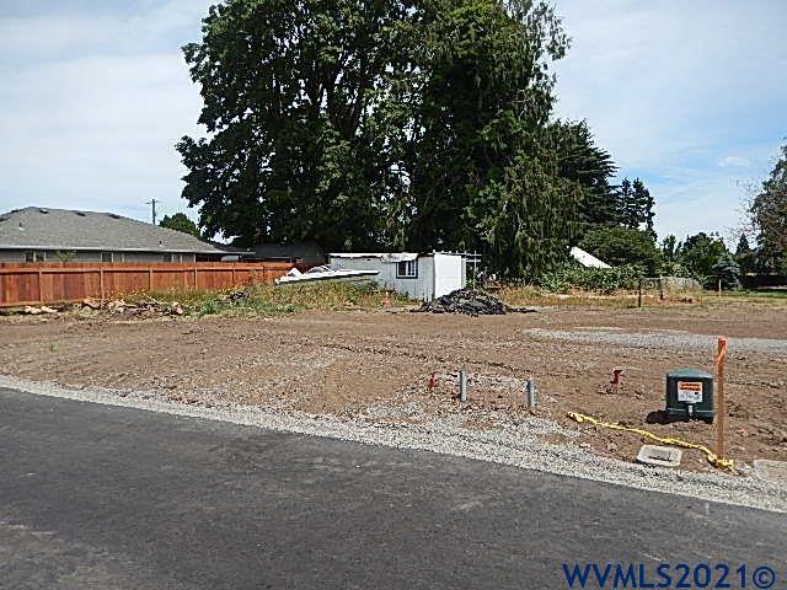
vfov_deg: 54.9
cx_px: 394
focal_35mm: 25
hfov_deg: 69.4
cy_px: 295
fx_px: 568
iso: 125
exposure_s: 1/400
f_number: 6.8
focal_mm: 4.5
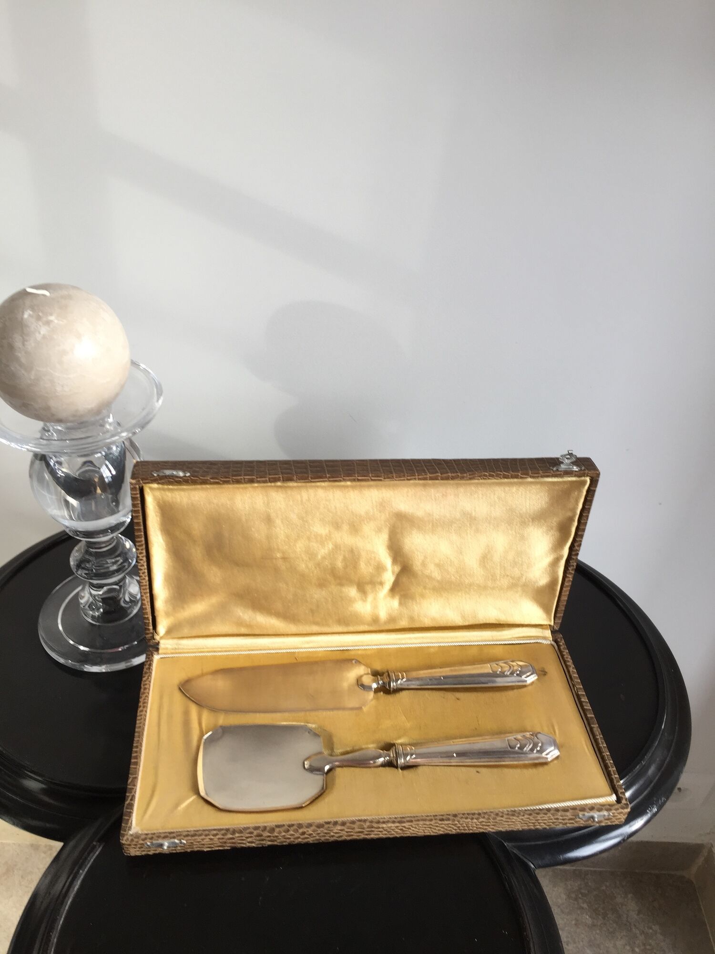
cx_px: 358
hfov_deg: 48.2
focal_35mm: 29
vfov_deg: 61.7
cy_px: 477
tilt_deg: -38.1
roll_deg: -3.6
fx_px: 799
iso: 32
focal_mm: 4.15
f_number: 2.2
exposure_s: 1/50
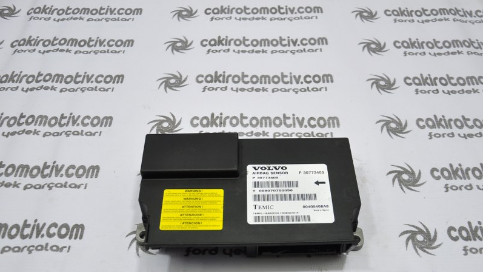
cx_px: 251
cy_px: 180
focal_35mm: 39
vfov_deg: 30.2
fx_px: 499
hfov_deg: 51.6
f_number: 4.5
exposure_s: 1/40
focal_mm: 22
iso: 200
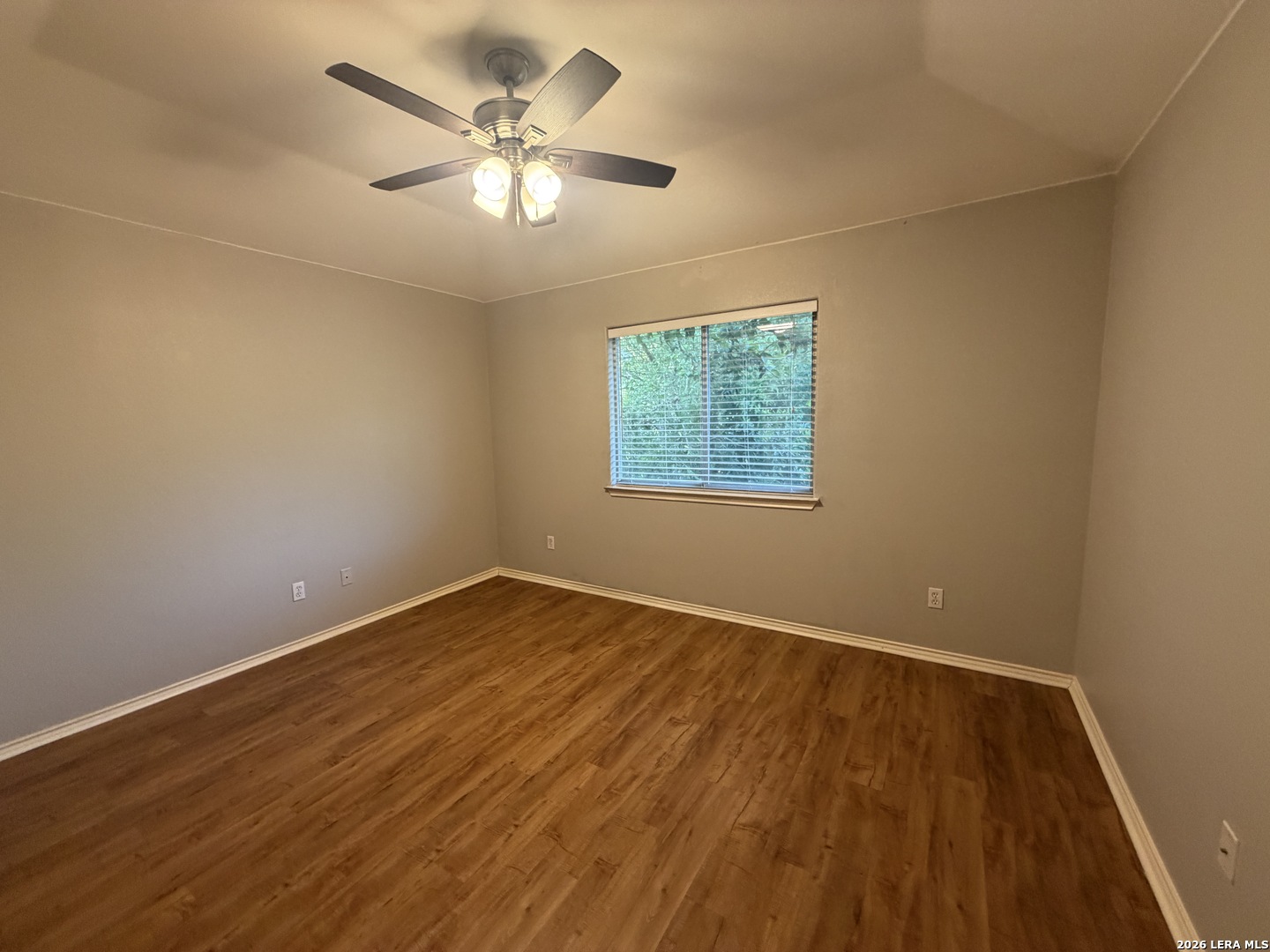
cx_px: 635
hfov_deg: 102.1
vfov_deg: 85.7
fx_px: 514
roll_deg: +1.6
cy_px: 476
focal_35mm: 14
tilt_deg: -6.1
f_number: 2.2
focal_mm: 2.22
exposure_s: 1/60
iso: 320
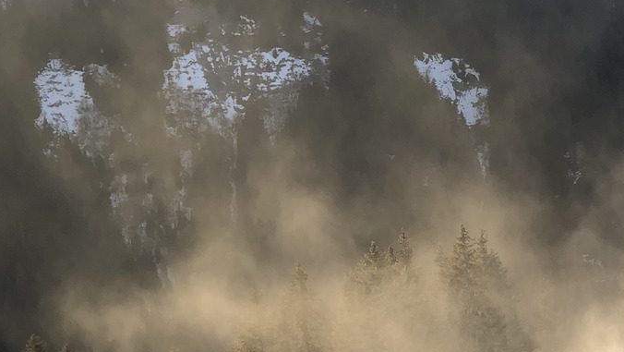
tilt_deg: -16.1
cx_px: 454
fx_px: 2218
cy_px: 273
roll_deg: +5.1
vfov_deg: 9.0
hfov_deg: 15.9
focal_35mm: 134
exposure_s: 1/330
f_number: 2.4
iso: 16
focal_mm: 6
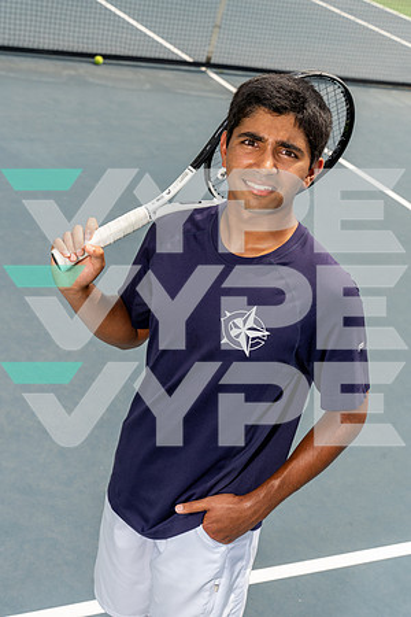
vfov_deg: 33.4
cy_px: 308
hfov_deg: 22.6
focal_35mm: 60
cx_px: 206
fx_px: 1027
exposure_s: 1/250
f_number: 8
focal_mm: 60
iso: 100
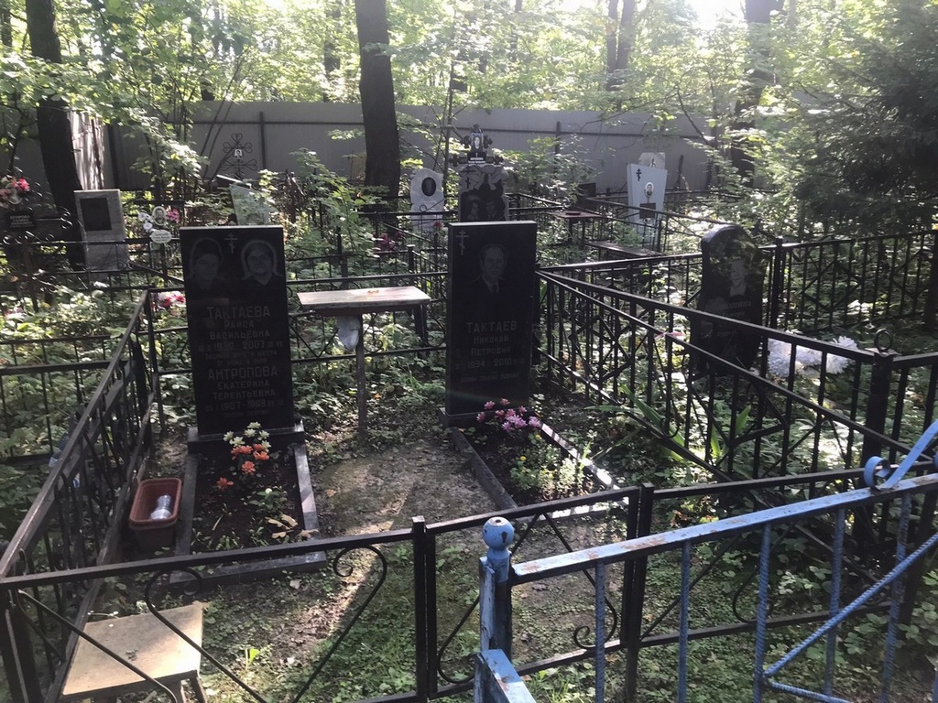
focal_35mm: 28
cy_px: 352
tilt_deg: -17.5
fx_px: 759
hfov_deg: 63.4
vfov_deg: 49.7
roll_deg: -1.1
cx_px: 469
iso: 32
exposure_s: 1/50
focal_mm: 3.99
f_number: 1.8
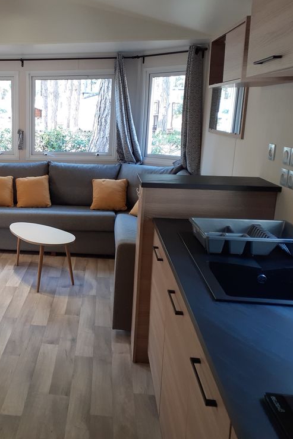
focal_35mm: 38
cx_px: 21
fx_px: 464
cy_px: 218
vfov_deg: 50.7
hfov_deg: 33.0
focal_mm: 3.6
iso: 64
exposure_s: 1/50
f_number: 1.9
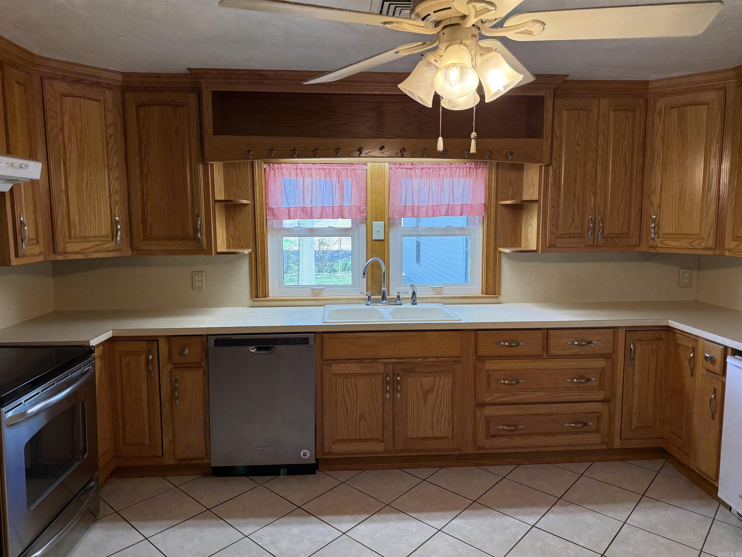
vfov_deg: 56.8
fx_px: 514
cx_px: 371
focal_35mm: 24
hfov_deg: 71.6
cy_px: 278
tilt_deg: -4.4
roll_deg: +0.6
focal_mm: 6.76
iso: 160
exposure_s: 1/132
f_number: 1.78
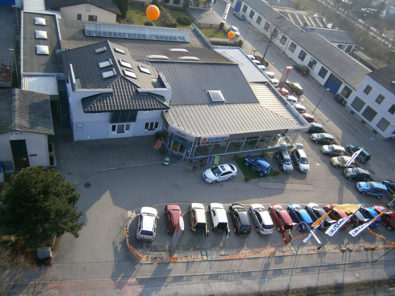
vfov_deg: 53.1
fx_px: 297
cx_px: 198
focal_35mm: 26
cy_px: 148
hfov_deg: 67.3
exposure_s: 1/80
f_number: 8
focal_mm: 4.7
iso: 80
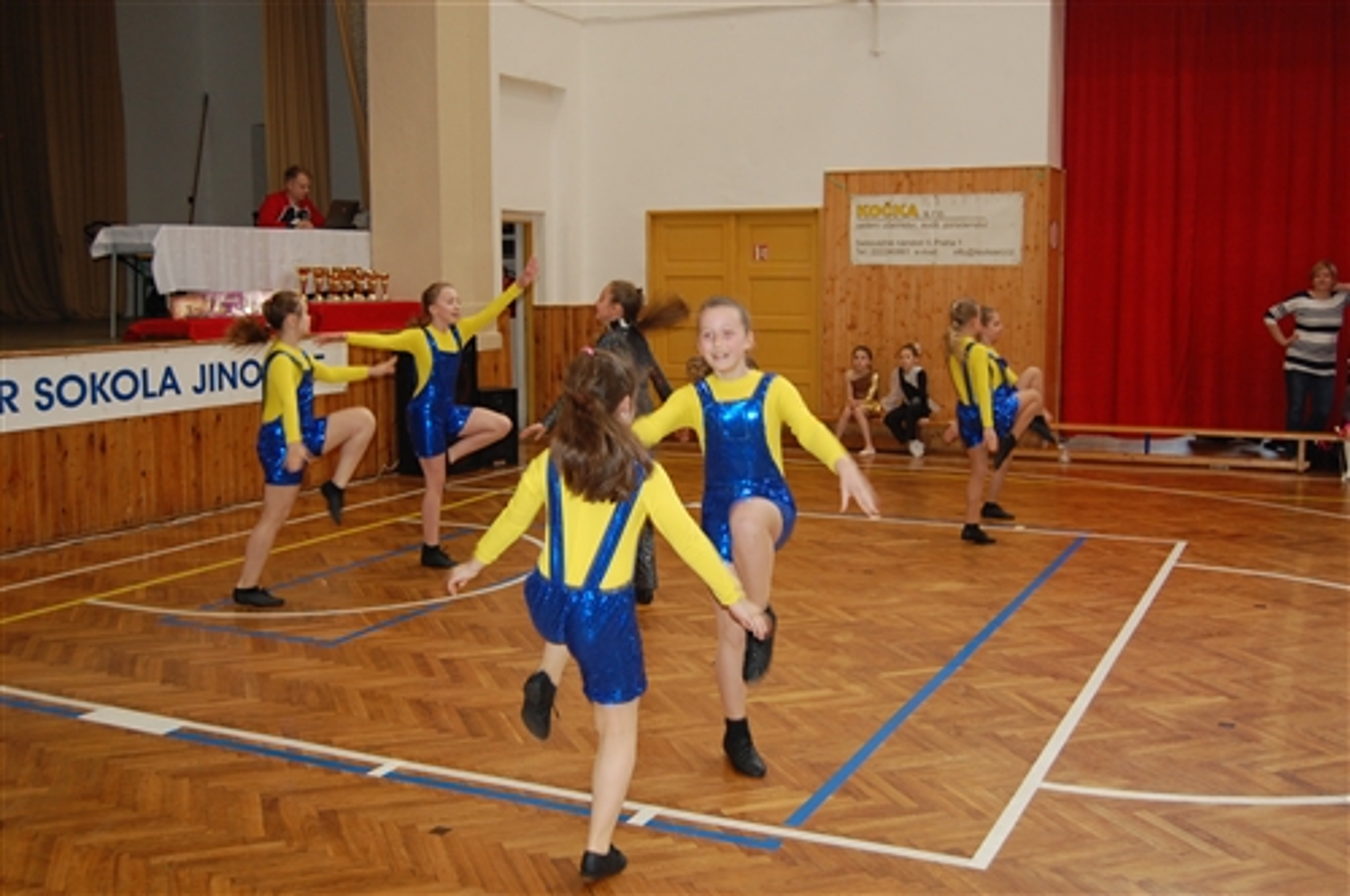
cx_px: 675
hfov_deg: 49.6
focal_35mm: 39
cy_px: 448
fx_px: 1461
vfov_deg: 34.1
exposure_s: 1/60
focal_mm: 26
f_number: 4
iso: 400
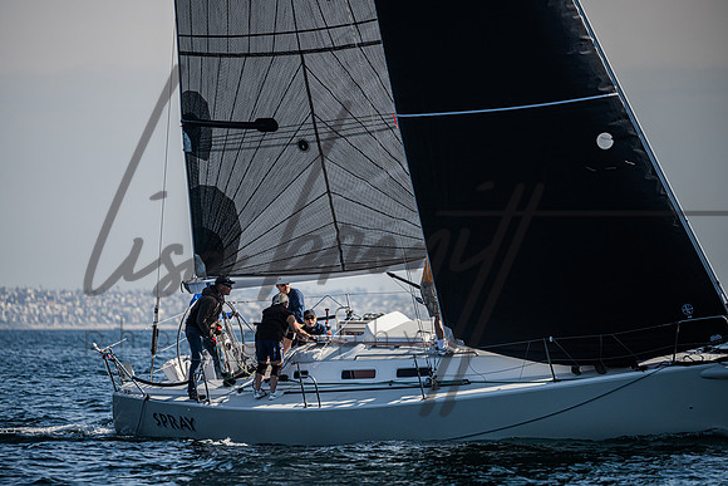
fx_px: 6686
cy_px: 244
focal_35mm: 331
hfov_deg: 6.2
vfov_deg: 4.2
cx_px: 350
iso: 400
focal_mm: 310
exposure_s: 1/3200
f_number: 5.3
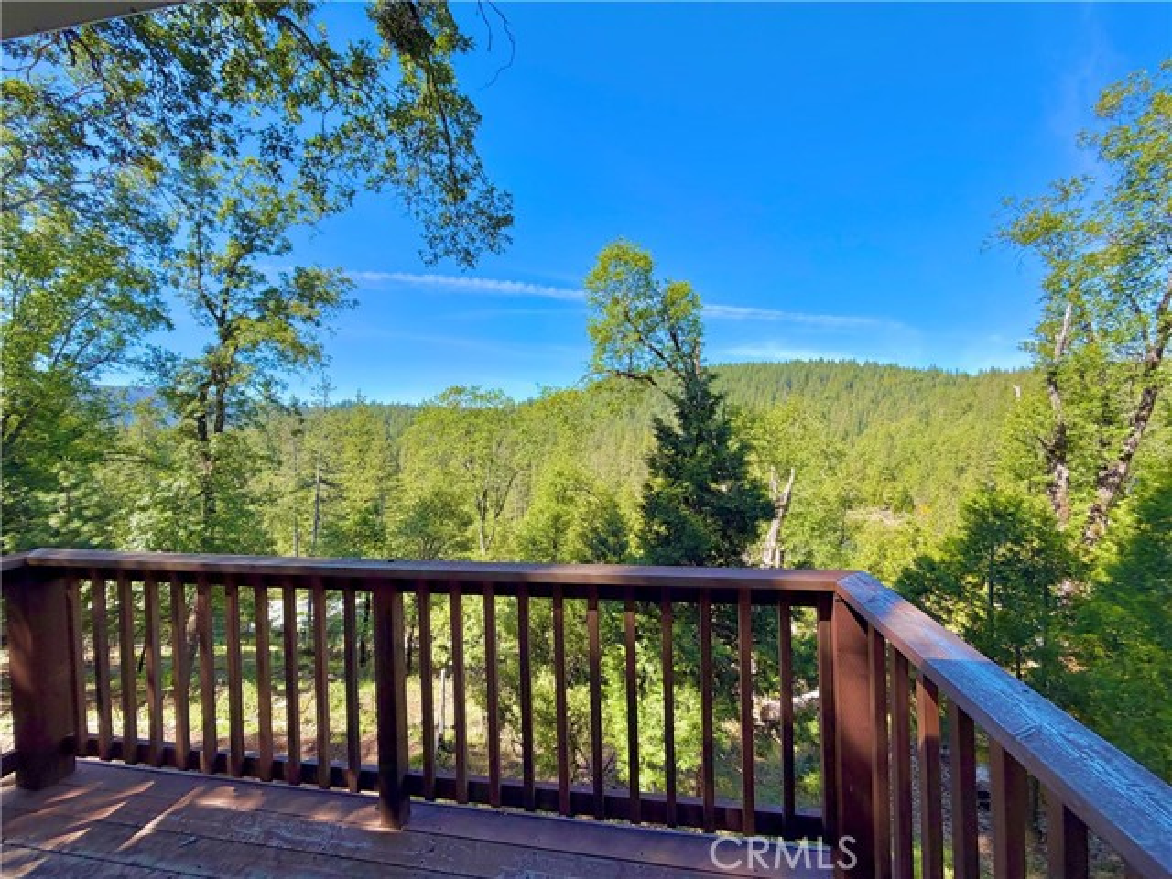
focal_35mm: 14
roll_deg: +0.6
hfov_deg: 102.1
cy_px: 440
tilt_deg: -2.3
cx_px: 586
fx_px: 474
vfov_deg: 85.7
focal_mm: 2.22
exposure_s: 1/672
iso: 40
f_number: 2.2
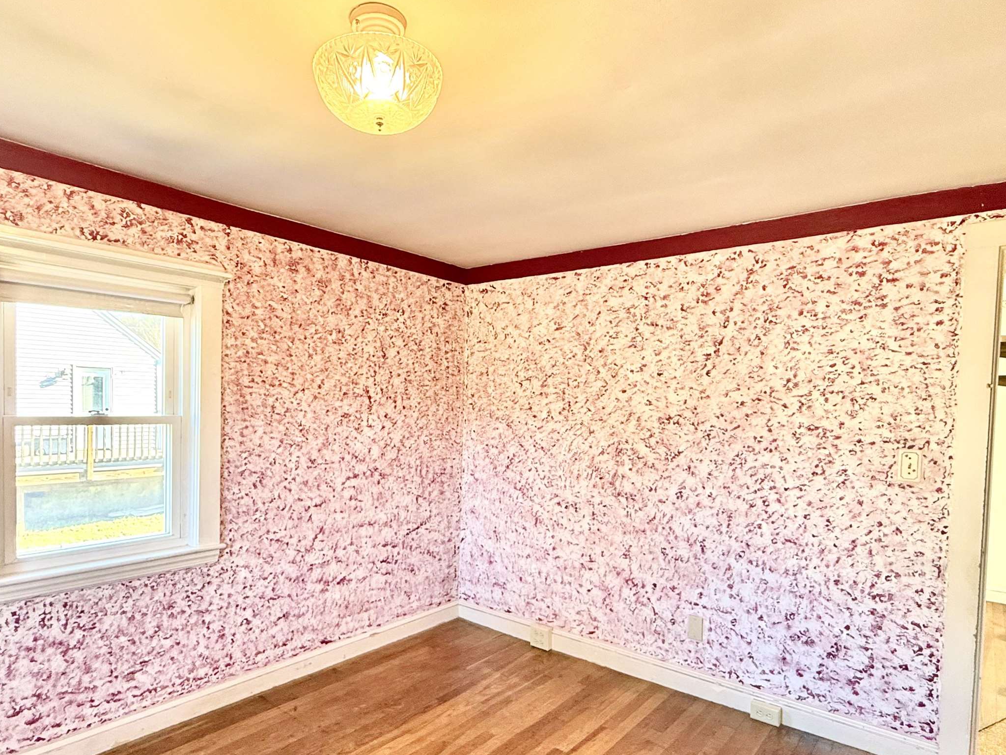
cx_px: 483
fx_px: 610
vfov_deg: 63.2
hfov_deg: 79.0
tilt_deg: -0.4
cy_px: 427
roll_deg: -0.9
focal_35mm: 21
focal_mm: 2.22
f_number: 2.2
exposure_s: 1/120
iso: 320
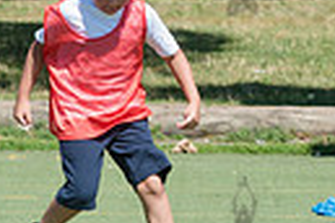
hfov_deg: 2.1
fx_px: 9035
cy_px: 219
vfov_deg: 1.4
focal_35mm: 971
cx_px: 27
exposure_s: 1/400
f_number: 8
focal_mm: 170
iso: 200
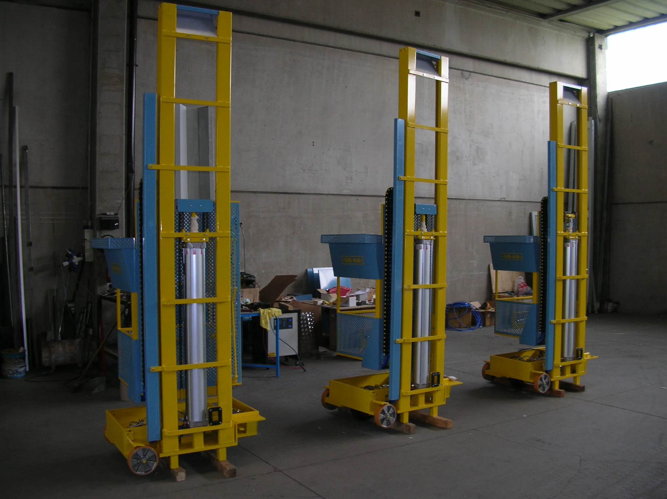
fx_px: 674
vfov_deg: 40.6
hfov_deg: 52.7
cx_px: 334
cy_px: 250
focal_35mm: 35
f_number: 2.8
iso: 50
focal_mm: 5.8
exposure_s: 1/30
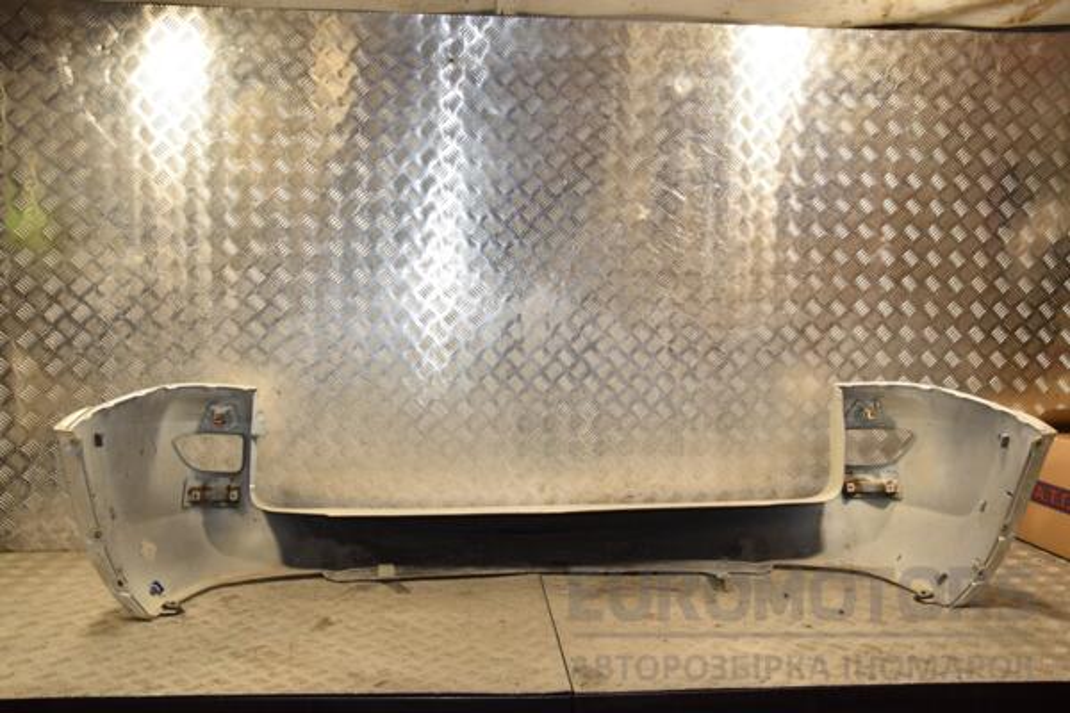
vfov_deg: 40.0
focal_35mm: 33
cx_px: 535
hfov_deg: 57.2
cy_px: 356
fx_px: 981
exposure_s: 1/200
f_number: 9
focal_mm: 22
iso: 800
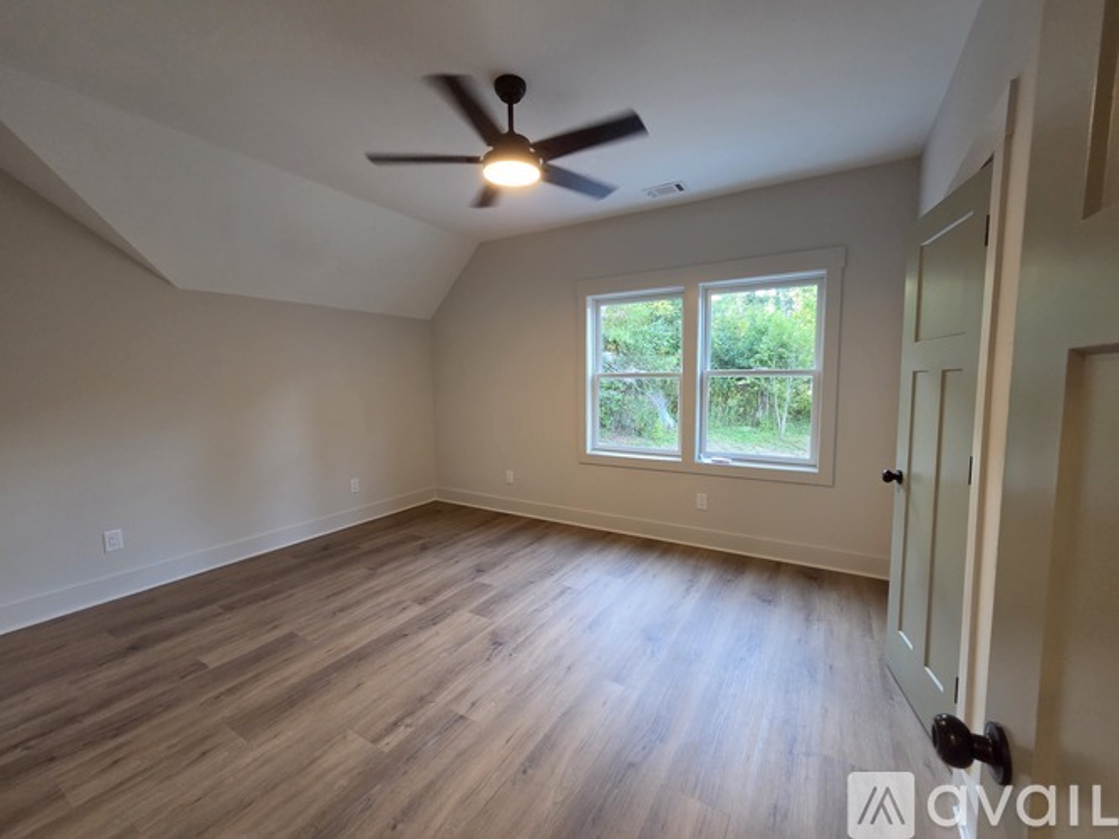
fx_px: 420
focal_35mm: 13
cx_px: 560
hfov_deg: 106.2
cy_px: 420
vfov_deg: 89.9
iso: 500
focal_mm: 2.2
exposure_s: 1/100
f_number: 2.2
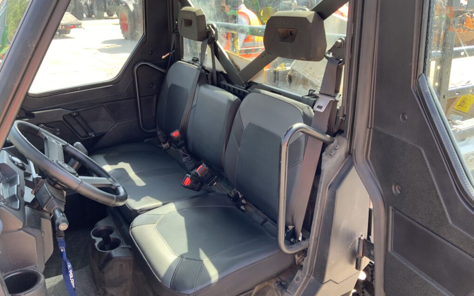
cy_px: 151
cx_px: 238
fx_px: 401
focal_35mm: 31
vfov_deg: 40.6
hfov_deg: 61.2
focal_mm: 3
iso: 32
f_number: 1.8
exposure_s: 1/122
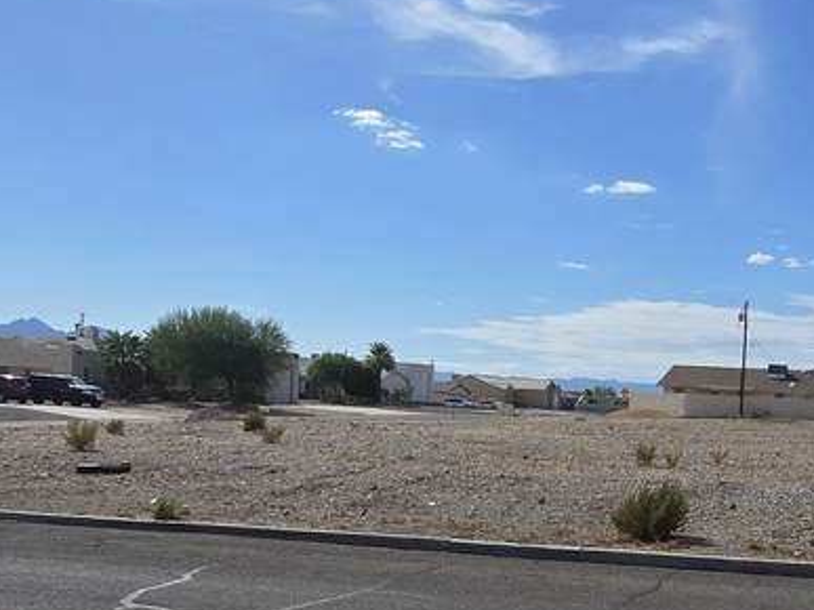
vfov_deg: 32.5
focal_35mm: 43
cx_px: 555
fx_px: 1011
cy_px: 507
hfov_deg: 43.1
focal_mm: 2.2
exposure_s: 1/4291
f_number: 2.2
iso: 50
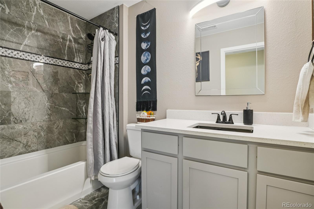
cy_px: 104
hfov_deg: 95.0
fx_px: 144
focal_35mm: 16
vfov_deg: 72.0
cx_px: 157
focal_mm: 11
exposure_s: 1/4
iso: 400
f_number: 8
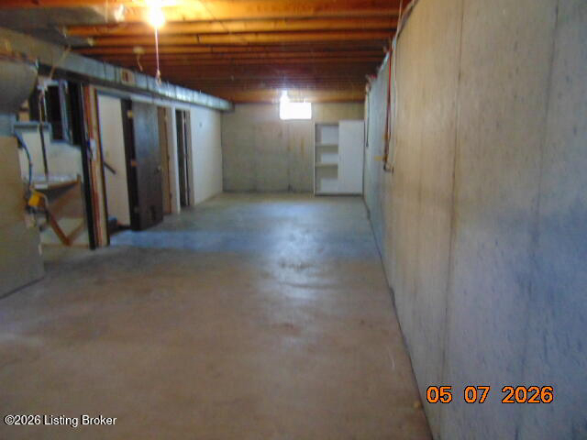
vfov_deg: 54.9
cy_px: 220
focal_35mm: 25
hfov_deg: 69.4
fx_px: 424
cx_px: 294
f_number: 3
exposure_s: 1/13
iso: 400
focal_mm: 4.5
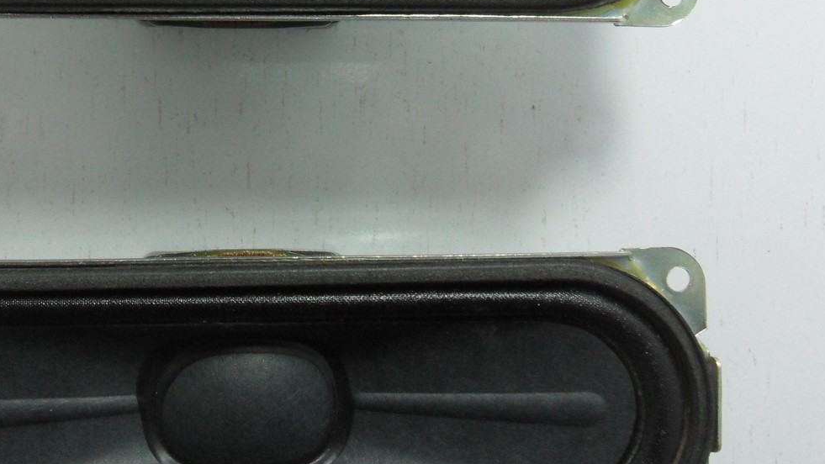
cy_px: 156
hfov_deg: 42.0
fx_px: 1050
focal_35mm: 48
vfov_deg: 24.8
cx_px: 238
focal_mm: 4.9
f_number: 3.5
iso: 160
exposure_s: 1/45
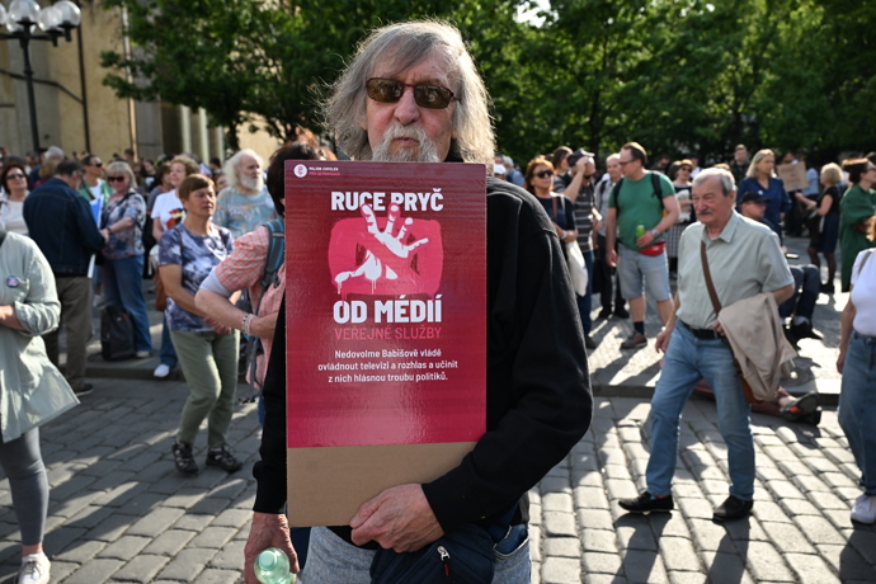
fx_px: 730
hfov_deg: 61.9
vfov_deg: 43.6
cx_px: 438
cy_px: 292
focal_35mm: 30
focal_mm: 30
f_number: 5
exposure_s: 1/2000
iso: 640
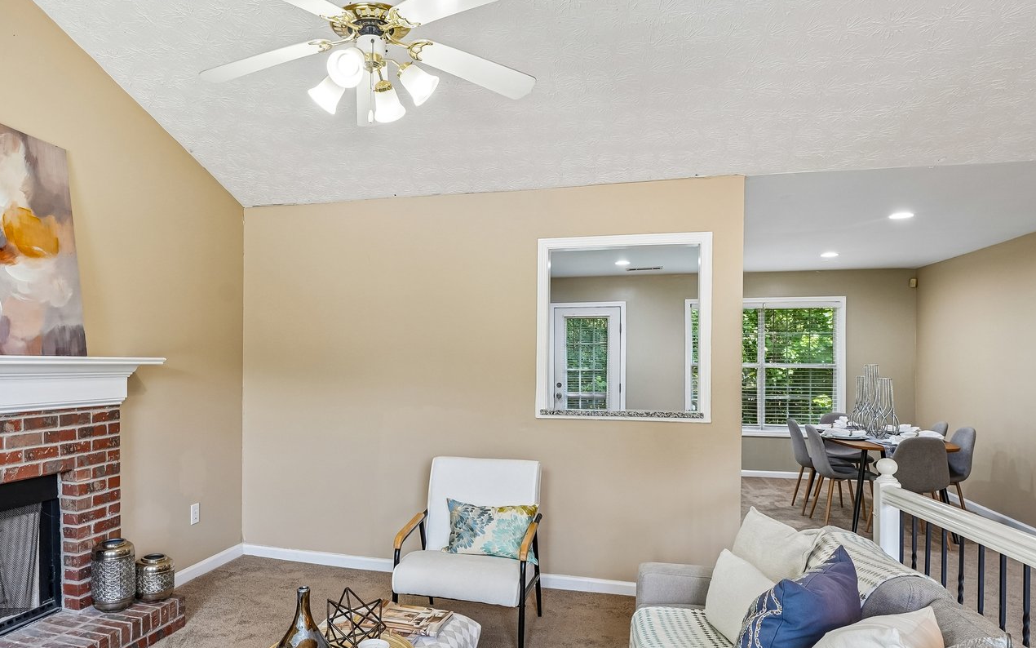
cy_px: 371
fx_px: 649
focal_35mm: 23
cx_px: 430
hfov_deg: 76.5
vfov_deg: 52.8
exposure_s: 1/20
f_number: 8
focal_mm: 14
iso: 320
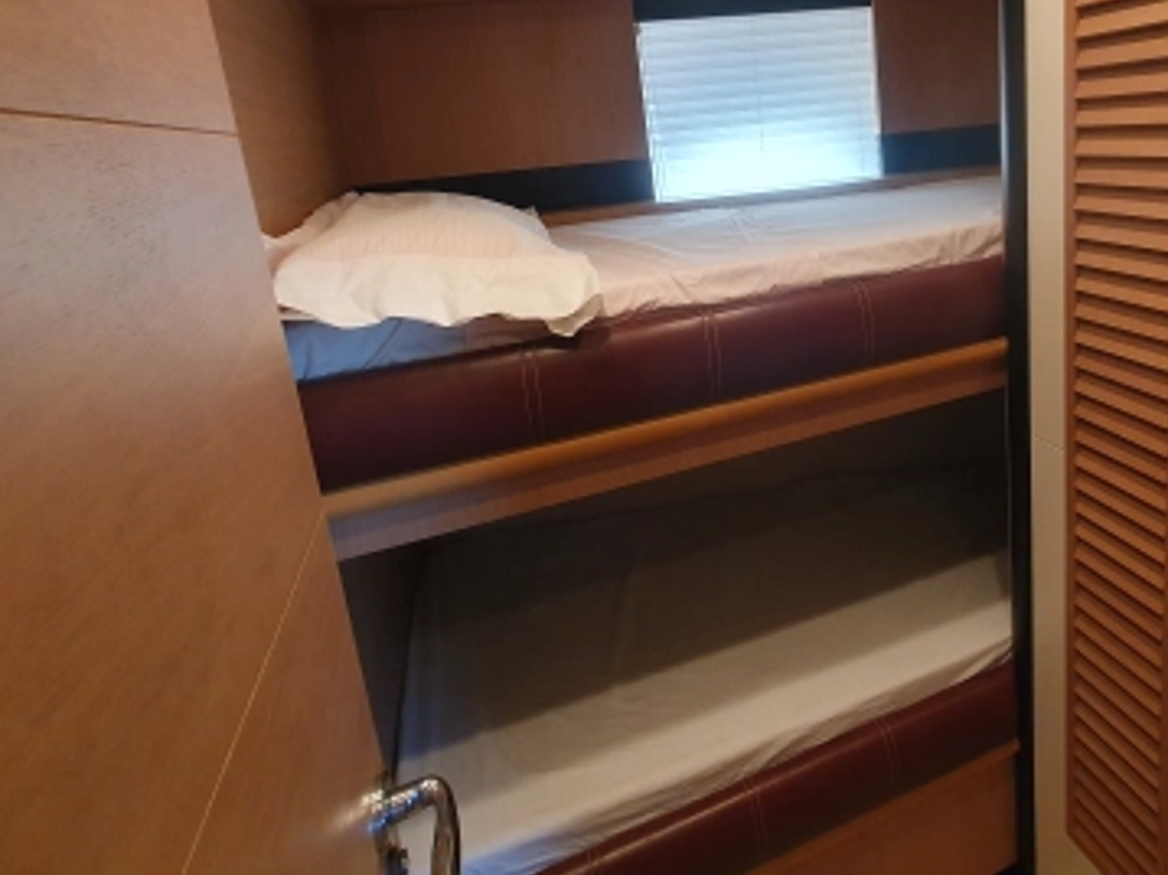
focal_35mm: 20
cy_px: 247
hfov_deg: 79.7
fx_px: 674
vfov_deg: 63.0
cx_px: 754
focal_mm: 1.8
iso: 320
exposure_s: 1/40
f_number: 2.2
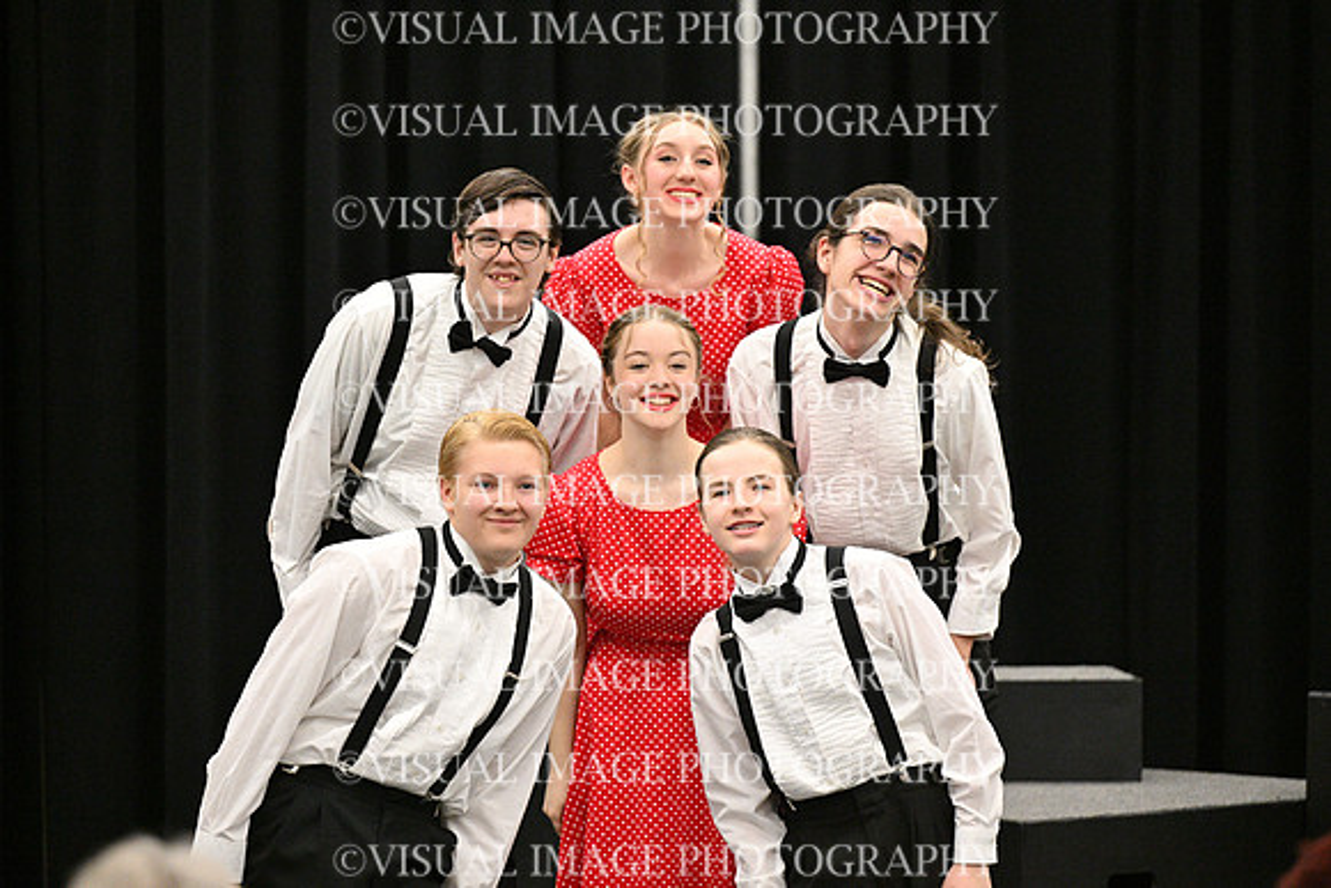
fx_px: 7396
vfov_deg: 6.9
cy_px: 444
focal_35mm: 200
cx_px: 666
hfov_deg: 10.3
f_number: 2.8
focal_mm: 200
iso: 6400
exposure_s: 1/800
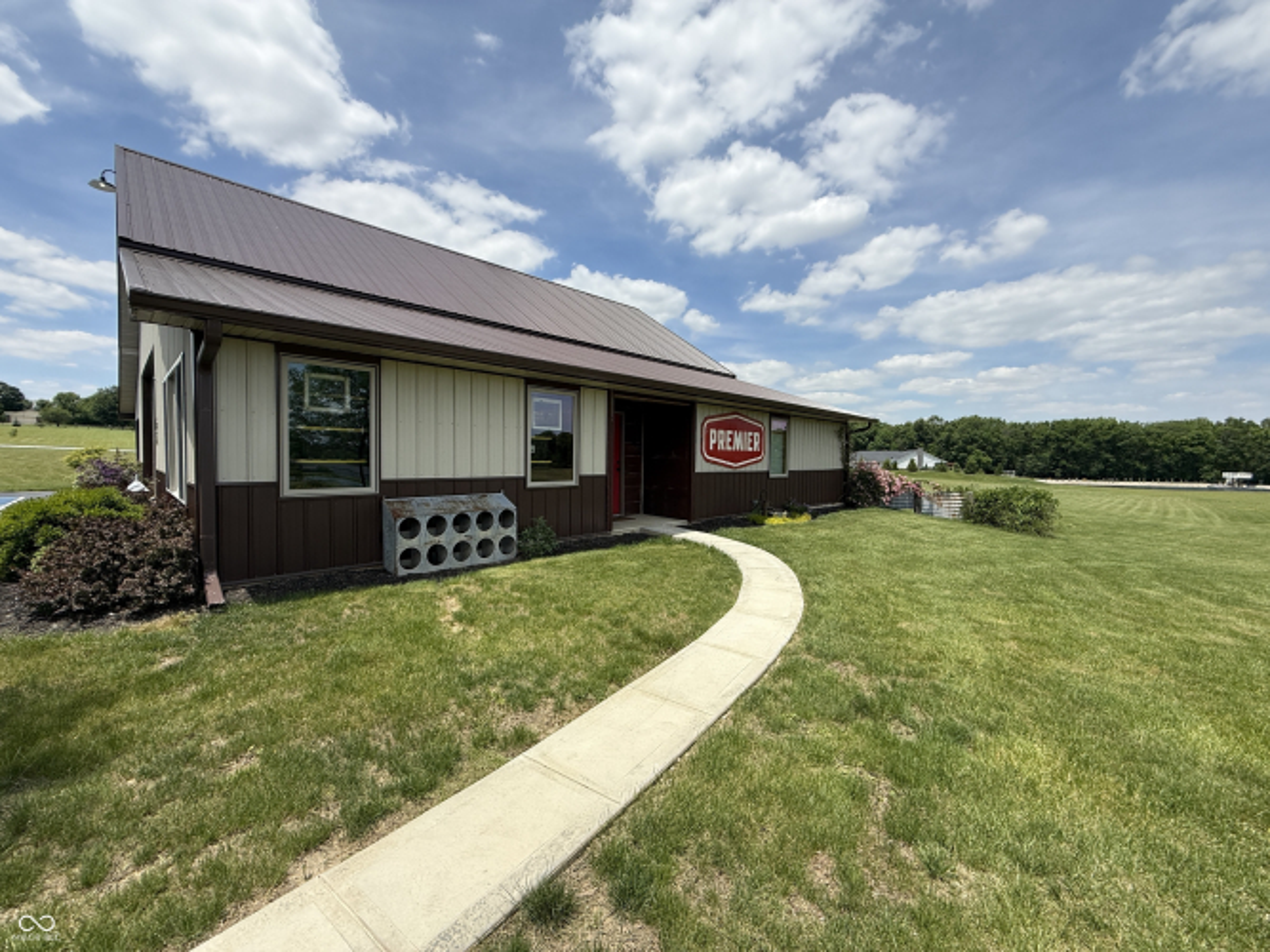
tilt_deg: -1.0
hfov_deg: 102.1
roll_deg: -0.7
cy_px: 476
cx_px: 635
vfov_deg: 85.7
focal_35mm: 14
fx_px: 514
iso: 50
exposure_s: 1/1745
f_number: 2.2
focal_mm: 2.22
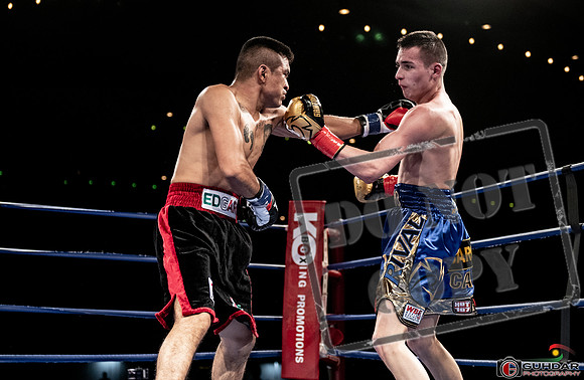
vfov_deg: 20.7
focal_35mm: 65
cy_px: 180
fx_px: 1042
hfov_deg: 31.2
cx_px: 229
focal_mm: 50
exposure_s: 1/1000
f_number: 2.8
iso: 2000
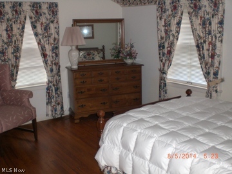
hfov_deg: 49.0
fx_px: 255
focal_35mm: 38
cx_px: 116
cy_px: 87
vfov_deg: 37.7
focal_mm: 6.3
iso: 200
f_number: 3.1
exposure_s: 1/60
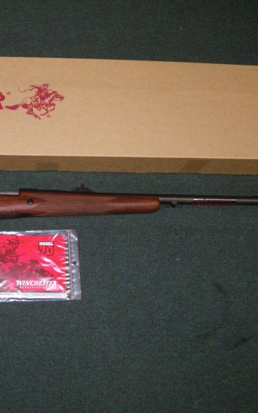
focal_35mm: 45
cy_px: 180
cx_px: 29
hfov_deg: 27.6
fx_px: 507
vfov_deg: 44.3
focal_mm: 5
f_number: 3.5
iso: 400
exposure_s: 1/50
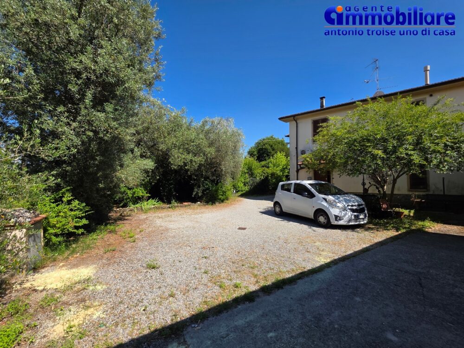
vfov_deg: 89.9
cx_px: 232
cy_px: 174
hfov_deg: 106.2
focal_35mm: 13
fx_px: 174
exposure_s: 1/1849
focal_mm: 2.2
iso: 40
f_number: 1.9
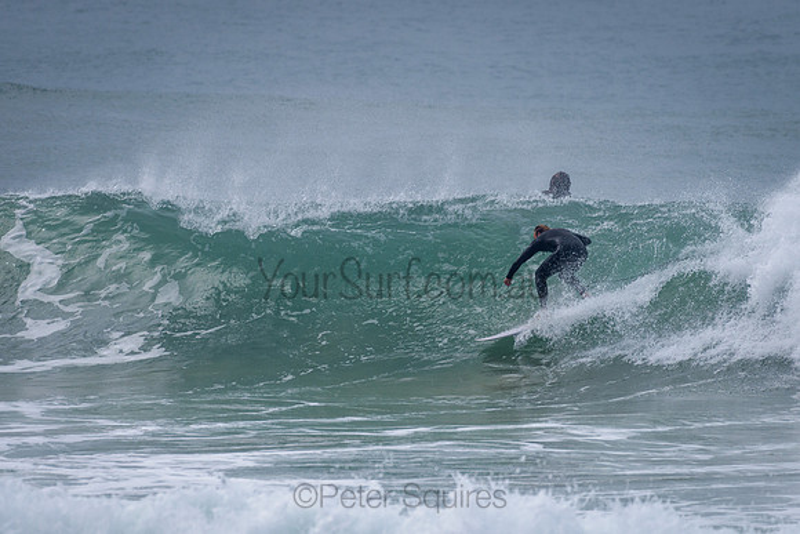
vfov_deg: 2.2
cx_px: 400
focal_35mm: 613
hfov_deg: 3.4
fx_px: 13620
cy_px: 267
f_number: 5.6
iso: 200
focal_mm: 500
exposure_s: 1/2000
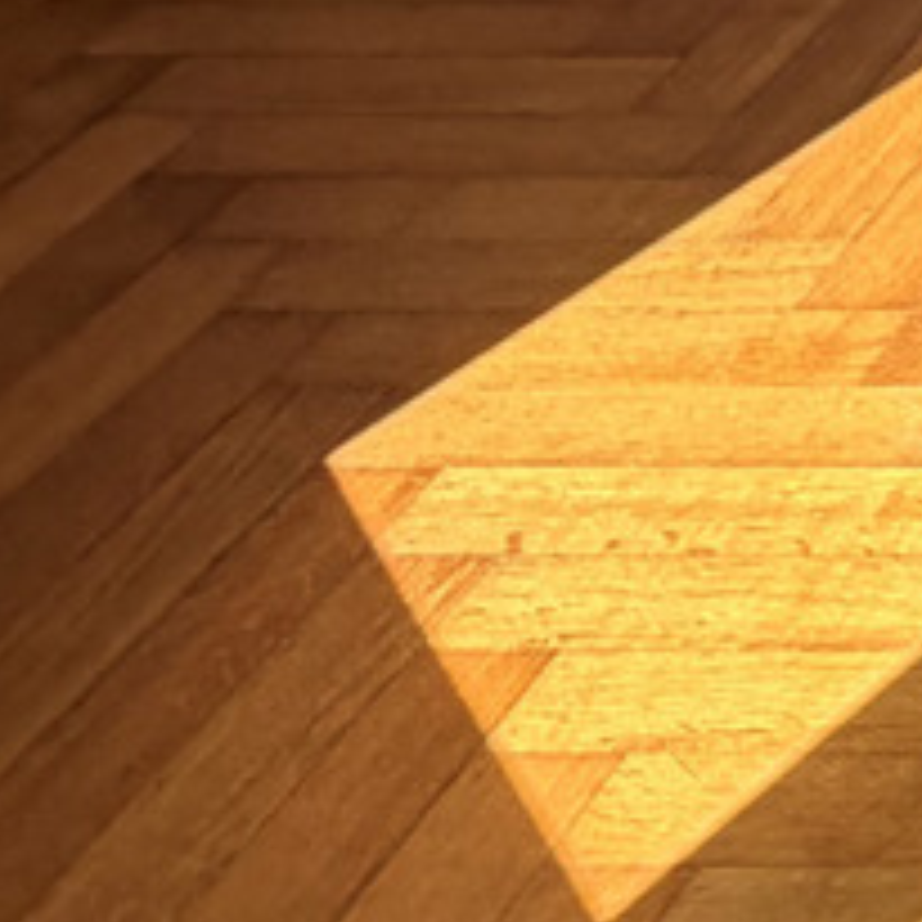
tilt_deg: -10.8
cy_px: -1165
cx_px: 2609
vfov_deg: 12.4
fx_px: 3496
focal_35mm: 116
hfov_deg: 11.0
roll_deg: -1.1
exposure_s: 1/186
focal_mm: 2.22
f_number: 2.2
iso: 40
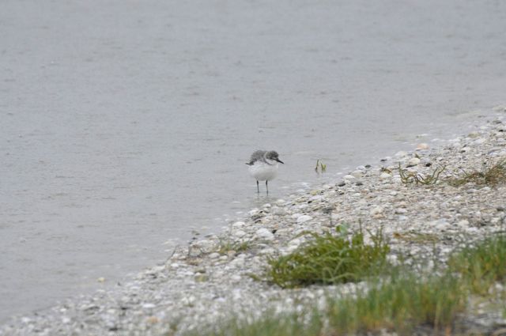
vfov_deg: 3.0
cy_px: 168
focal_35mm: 450
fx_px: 6317
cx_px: 253
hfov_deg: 4.6
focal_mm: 300
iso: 1600
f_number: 8
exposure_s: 1/4000
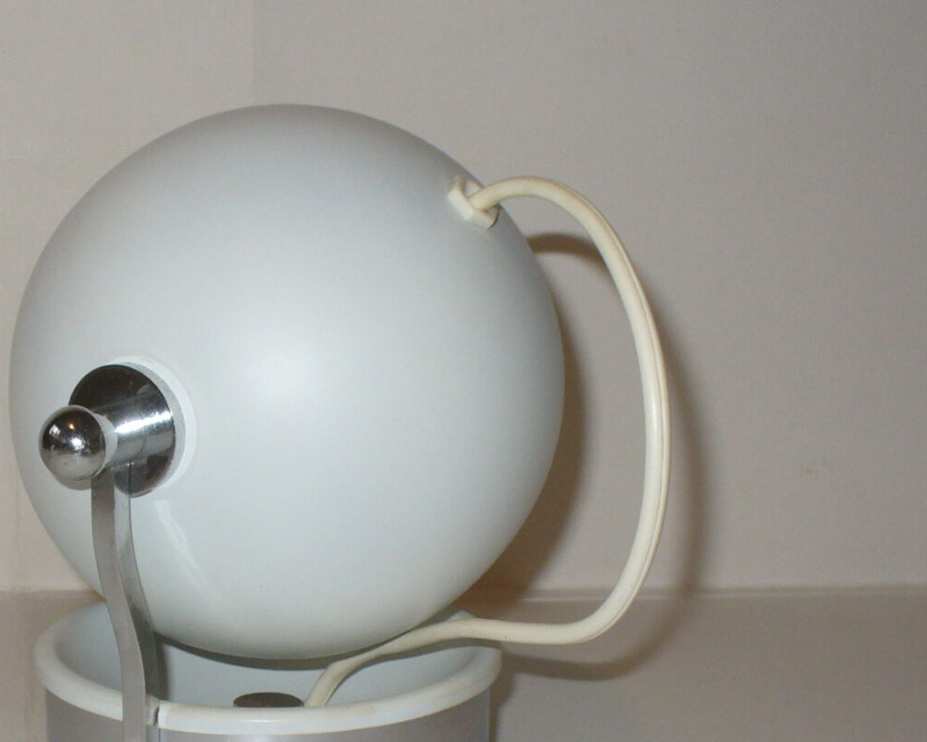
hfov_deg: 25.6
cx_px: 193
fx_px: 2003
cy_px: 511
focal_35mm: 73
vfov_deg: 20.9
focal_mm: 6.1
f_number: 2.8
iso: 100
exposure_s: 1/30
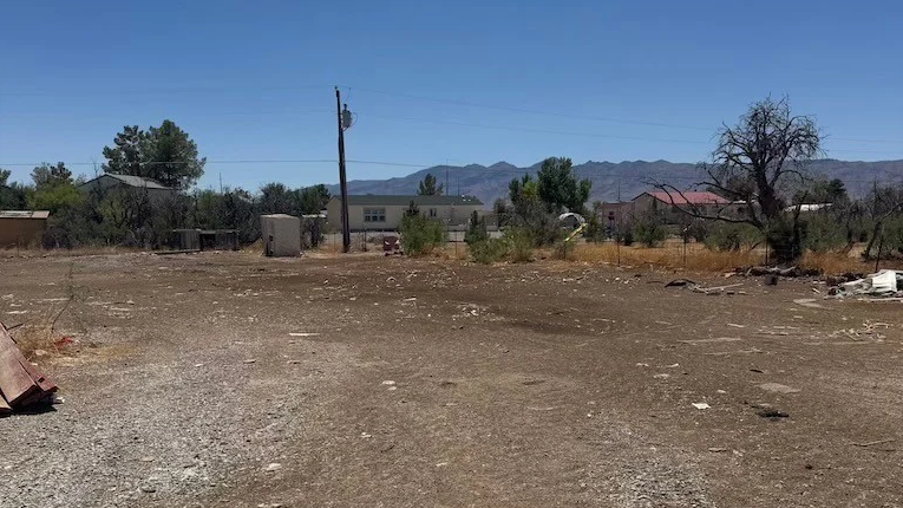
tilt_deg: -11.6
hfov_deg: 56.6
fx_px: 838
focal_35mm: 35
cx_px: 451
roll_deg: +1.4
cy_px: 390
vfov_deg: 33.0
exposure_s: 1/9009
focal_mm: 6.76
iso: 80
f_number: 1.78
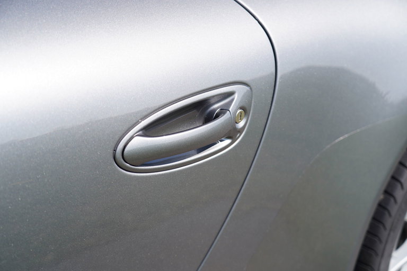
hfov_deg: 33.4
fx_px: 678
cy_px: 136
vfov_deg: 22.6
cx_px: 204
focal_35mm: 60
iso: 100
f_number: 4
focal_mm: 60
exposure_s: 1/500
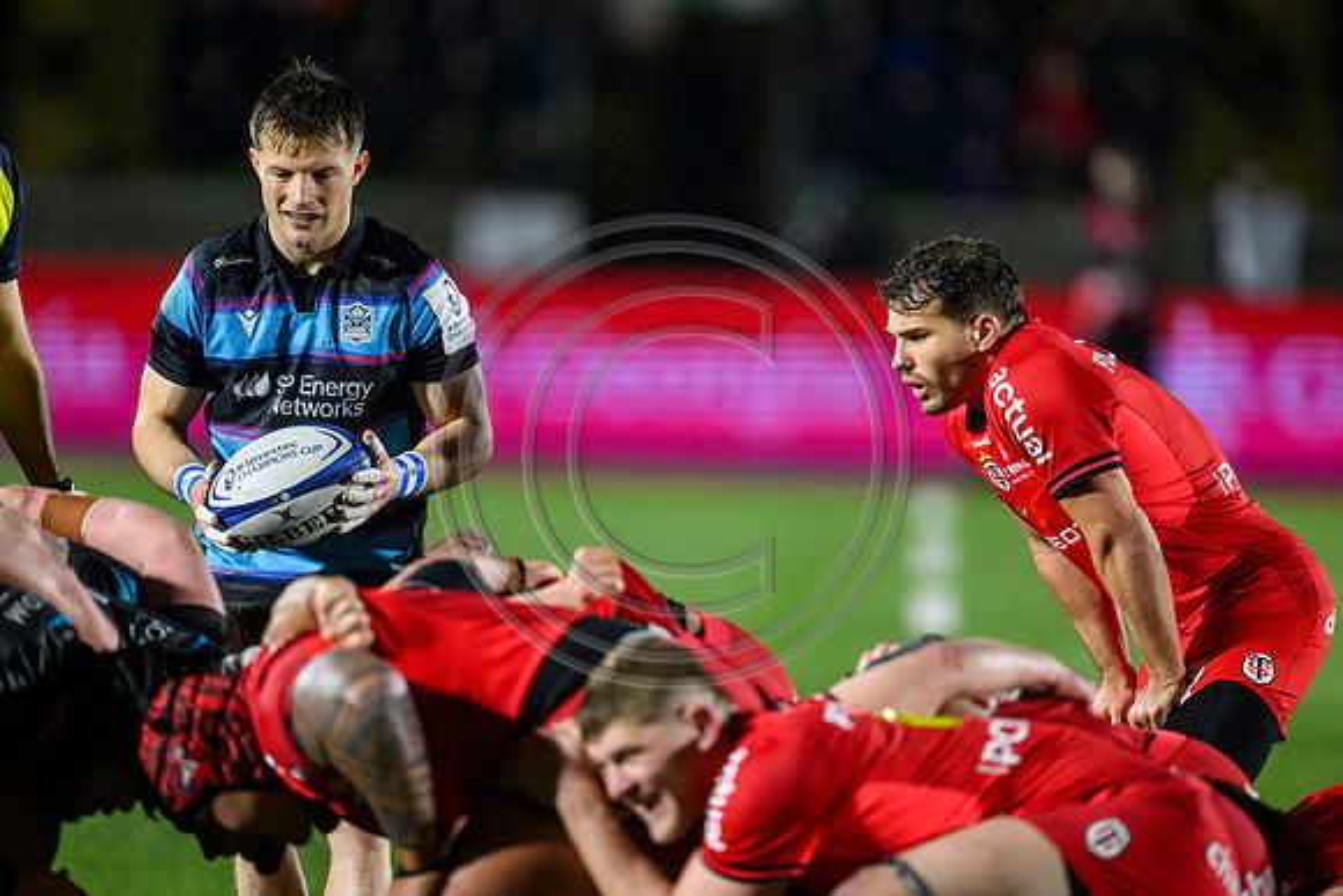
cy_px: 448
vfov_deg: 3.4
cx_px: 672
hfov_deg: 5.2
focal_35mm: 400
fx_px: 14925
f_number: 3.2
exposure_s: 1/1600
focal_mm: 400
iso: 4000
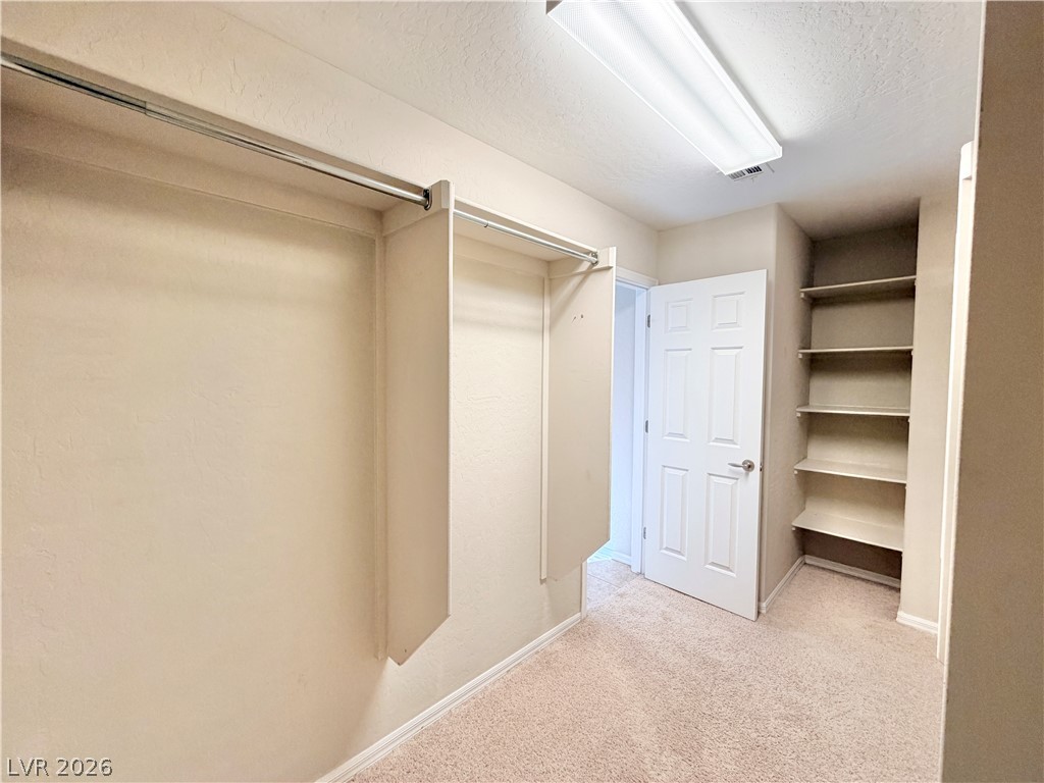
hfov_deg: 102.1
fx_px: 422
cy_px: 392
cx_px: 522
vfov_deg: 85.7
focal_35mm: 14
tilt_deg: -2.6
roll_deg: +0.5
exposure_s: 1/120
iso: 200
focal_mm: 2.22
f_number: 2.2
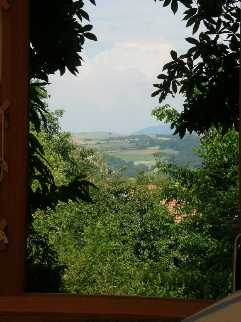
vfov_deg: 13.7
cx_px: 115
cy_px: 113
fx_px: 1337
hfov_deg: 10.3
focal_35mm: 144
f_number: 4.9
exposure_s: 1/353
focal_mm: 17.9
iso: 50
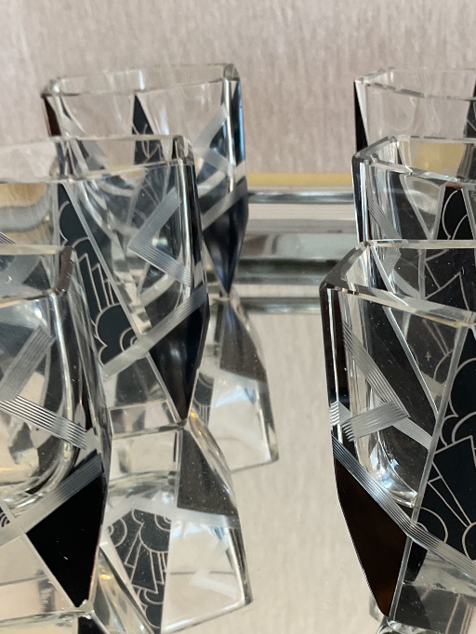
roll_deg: +1.1
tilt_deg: -30.5
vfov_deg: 36.9
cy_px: 445
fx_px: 934
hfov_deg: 28.1
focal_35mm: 51
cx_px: 369
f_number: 1.8
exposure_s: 1/100
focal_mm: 3
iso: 50
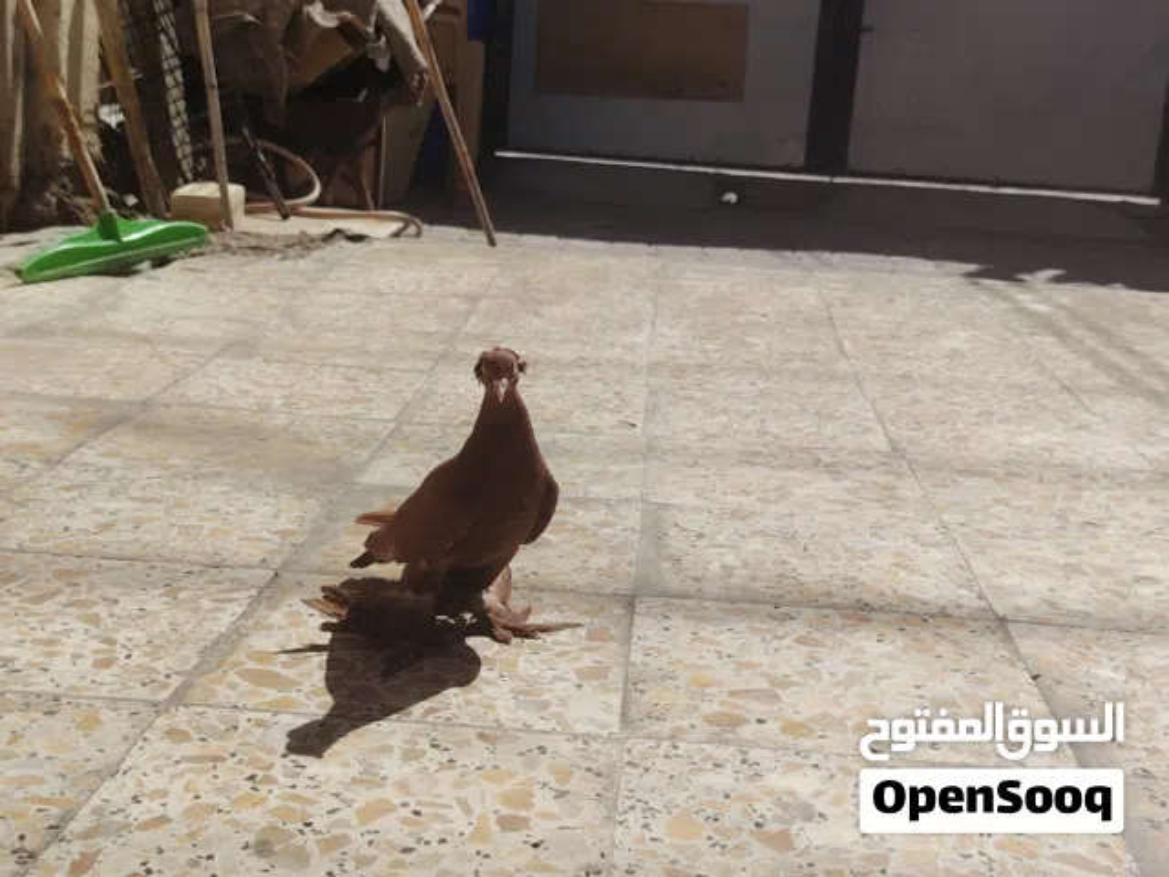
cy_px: 438
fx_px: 1621
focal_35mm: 48
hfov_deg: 39.7
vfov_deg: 30.3
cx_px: 584
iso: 100
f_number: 1.75
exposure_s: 1/1623
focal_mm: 5.25
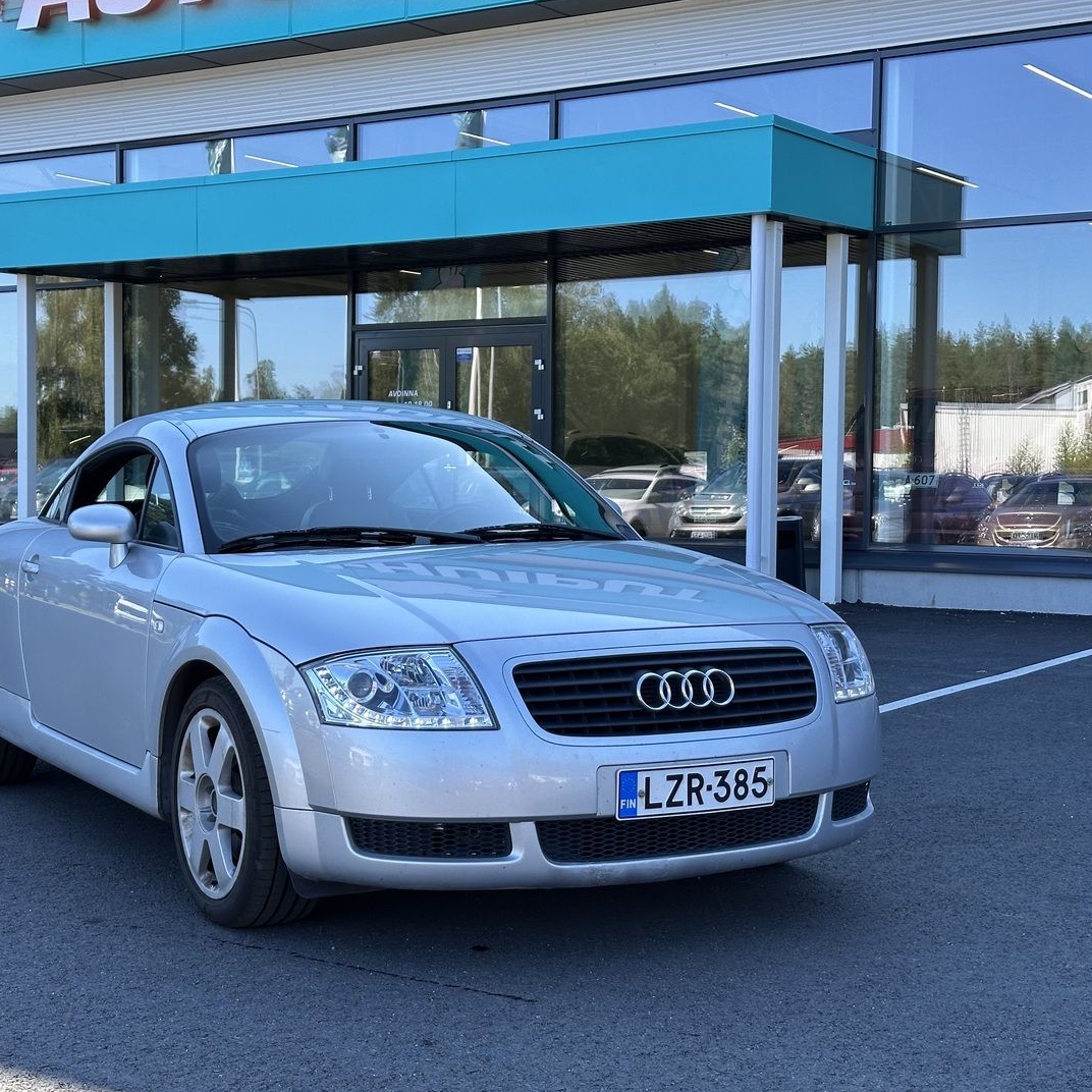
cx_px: 433
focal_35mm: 57
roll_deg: -0.2
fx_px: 2034
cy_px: 547
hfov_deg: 30.0
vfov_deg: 30.0
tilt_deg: -1.7
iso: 64
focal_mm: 6.86
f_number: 1.78
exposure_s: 1/810
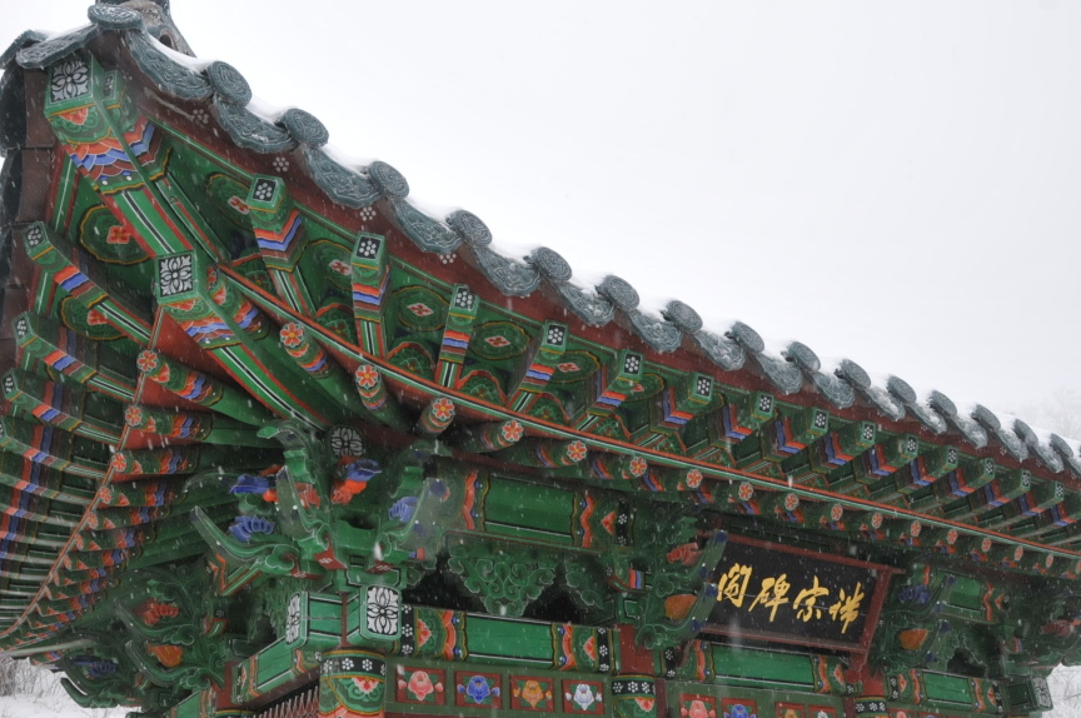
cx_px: 467
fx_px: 960
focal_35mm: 32
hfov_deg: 58.6
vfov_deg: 40.9
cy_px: 409
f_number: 7.1
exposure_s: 1/200
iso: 1000
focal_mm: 18
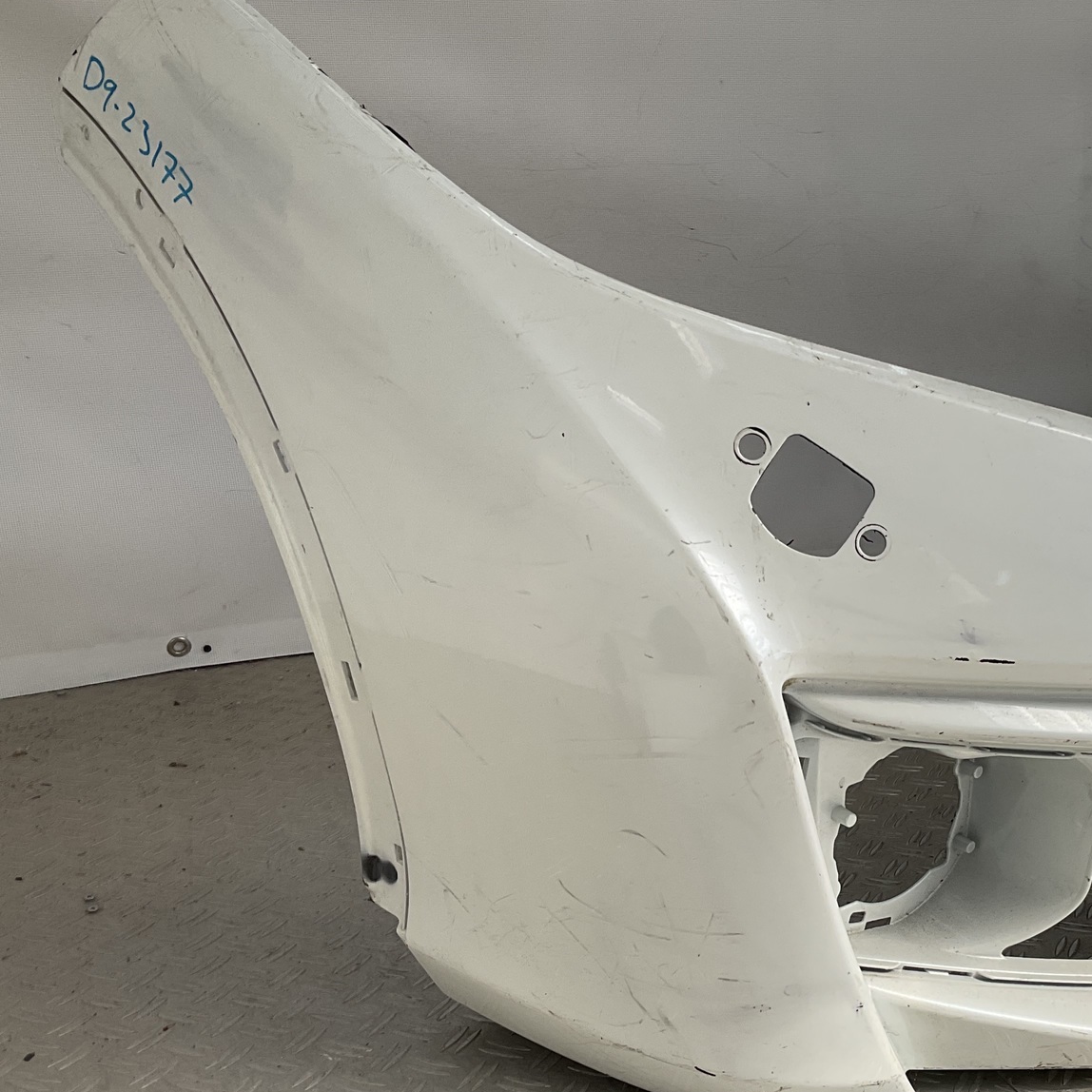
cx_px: 852
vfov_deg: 37.3
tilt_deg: -20.1
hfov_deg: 36.4
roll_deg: +0.0
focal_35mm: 45
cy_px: 699
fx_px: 1606
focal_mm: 3
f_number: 1.8
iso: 16
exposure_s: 1/997
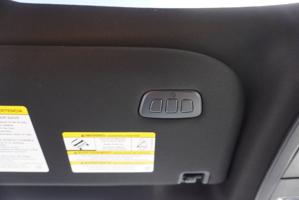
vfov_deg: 53.2
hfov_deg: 73.7
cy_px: 100
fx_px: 199
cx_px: 150
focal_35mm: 24
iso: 400
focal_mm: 16
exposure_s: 1/60
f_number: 4
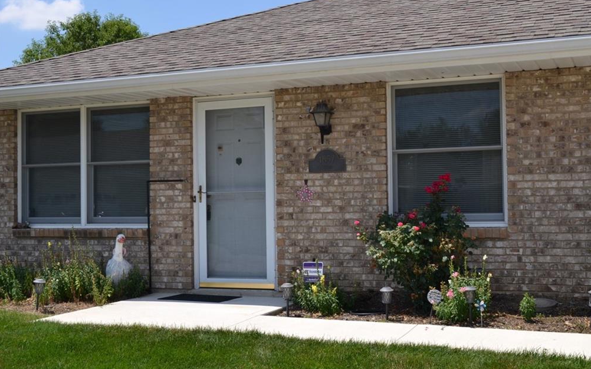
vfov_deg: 25.8
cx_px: 300
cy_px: 186
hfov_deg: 40.3
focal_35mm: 50
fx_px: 805
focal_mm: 32
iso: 100
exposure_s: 1/200
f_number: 8
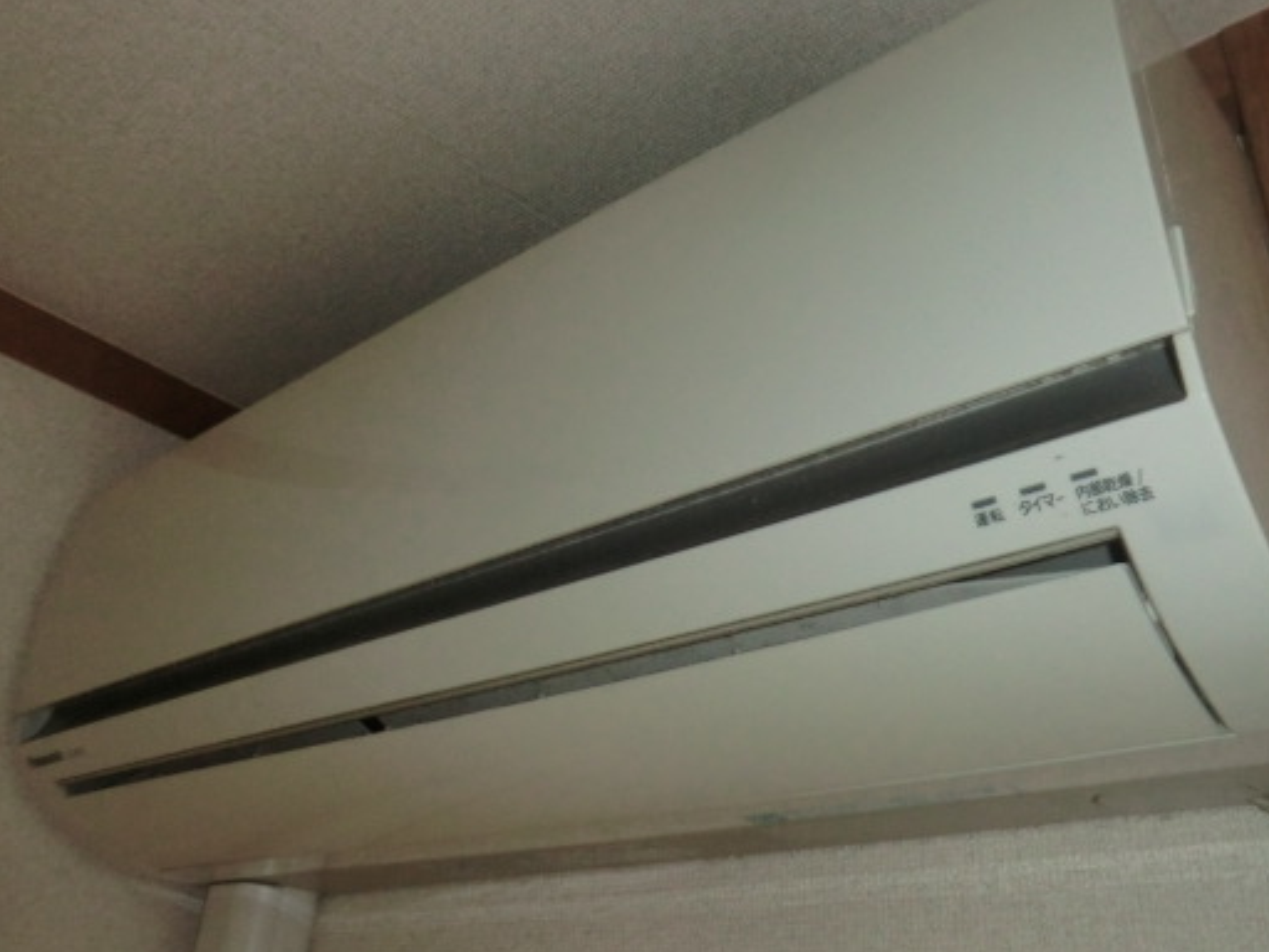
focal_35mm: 30
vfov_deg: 46.8
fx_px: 1100
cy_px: 449
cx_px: 669
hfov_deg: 59.9
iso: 400
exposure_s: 1/15
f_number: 3.2
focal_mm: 4.3
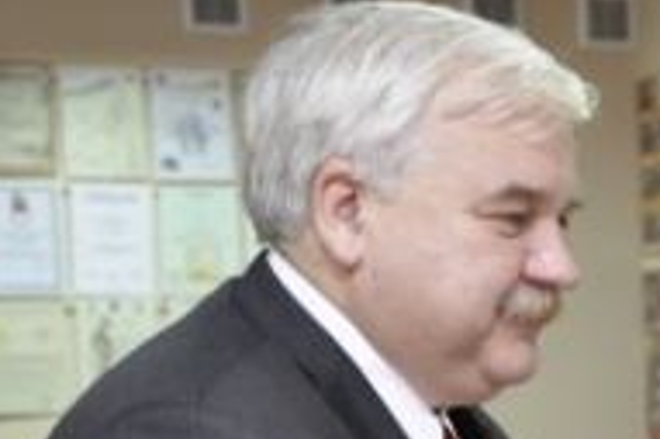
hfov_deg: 12.2
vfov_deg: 8.2
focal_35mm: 165
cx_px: 802
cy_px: 562
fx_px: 3022
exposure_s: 1/60
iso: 1250
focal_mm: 42
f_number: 5.6
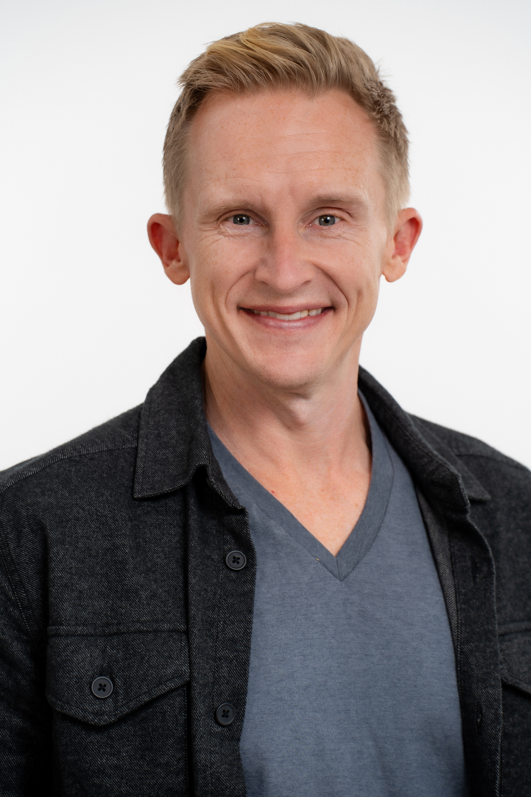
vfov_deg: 12.4
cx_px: 266
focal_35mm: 166
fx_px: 3672
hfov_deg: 8.3
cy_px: 398
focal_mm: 166
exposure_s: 1/200
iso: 100
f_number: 5.6
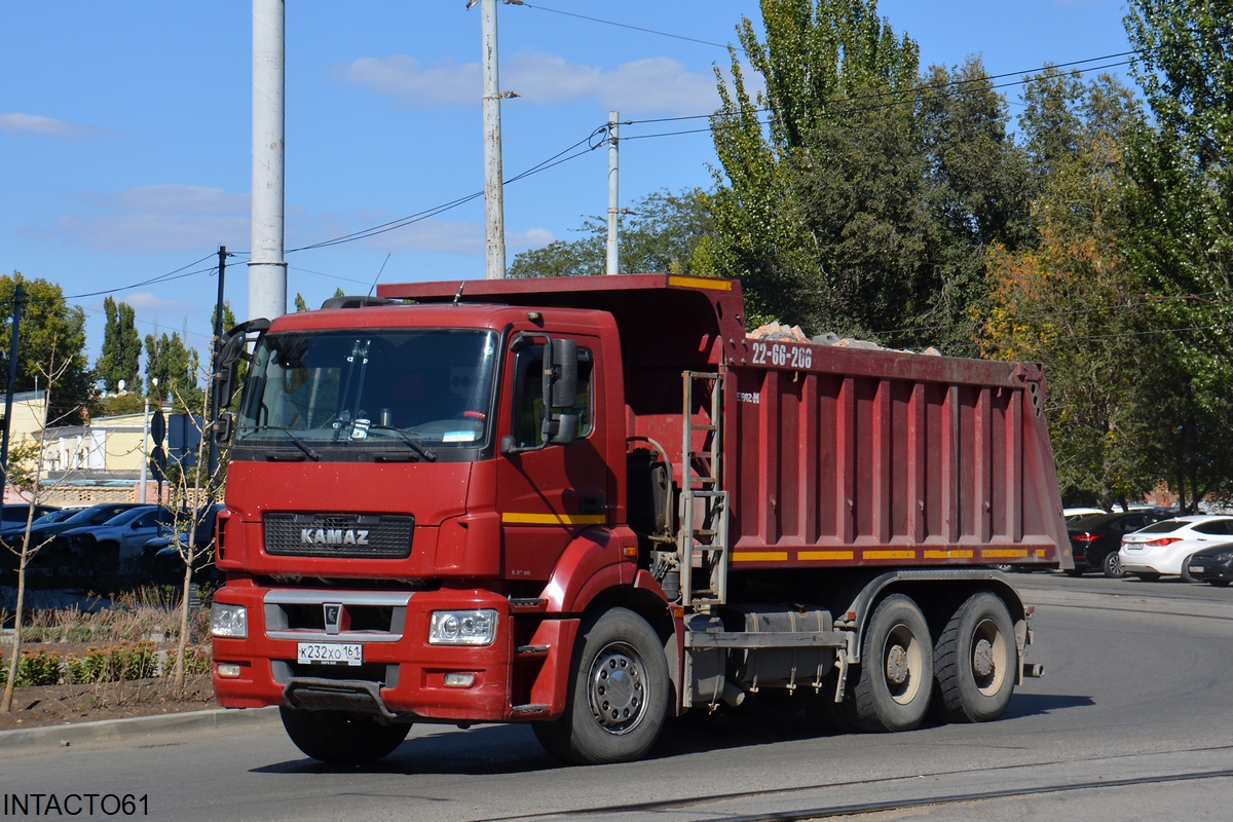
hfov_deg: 26.0
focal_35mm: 78
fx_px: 2671
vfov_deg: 17.5
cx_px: 616
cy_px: 411
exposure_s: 1/1600
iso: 400
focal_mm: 52
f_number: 6.3
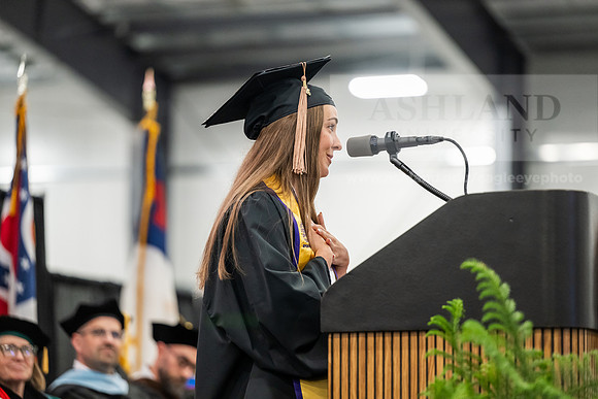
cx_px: 299
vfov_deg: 10.2
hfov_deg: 15.2
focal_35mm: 135
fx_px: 2243
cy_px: 200
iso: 2500
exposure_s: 1/200
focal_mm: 135
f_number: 2.8
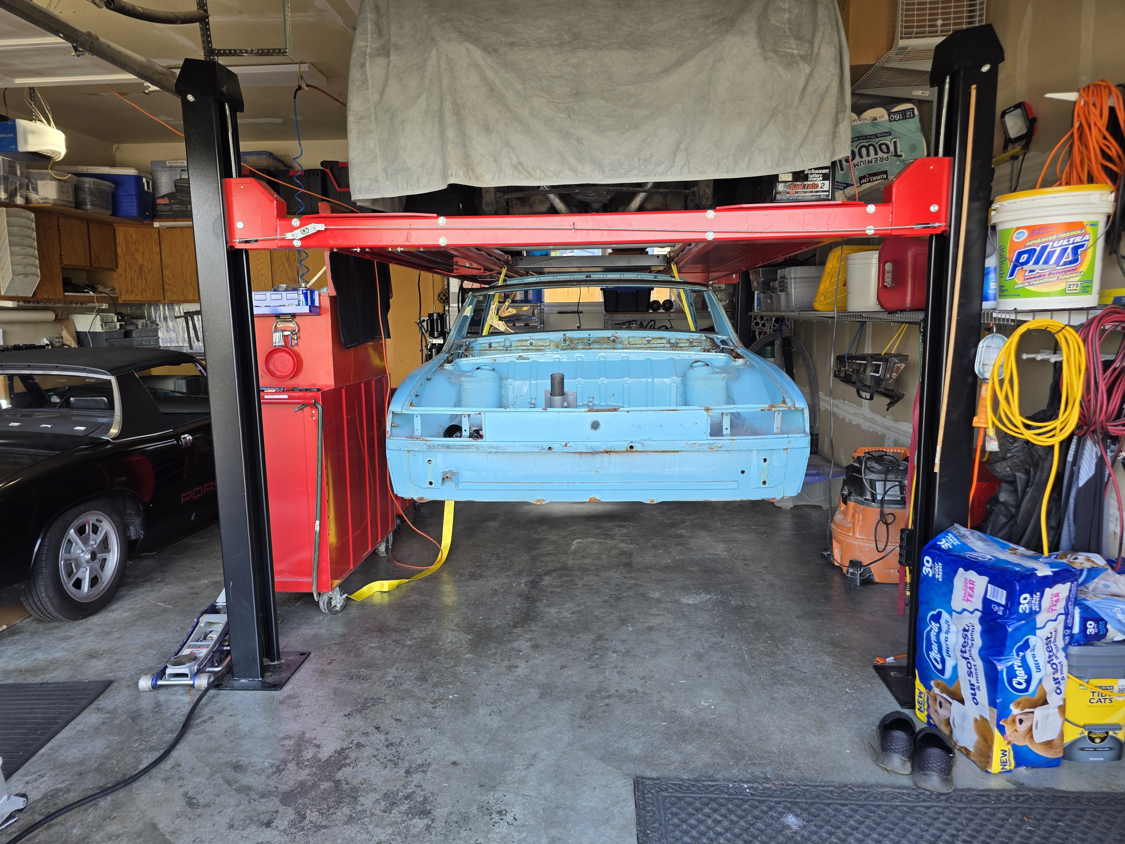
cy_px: 422
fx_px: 747
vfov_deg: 58.9
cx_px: 562
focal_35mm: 23
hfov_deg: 73.9
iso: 40
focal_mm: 6.3
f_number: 1.7
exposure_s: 1/120
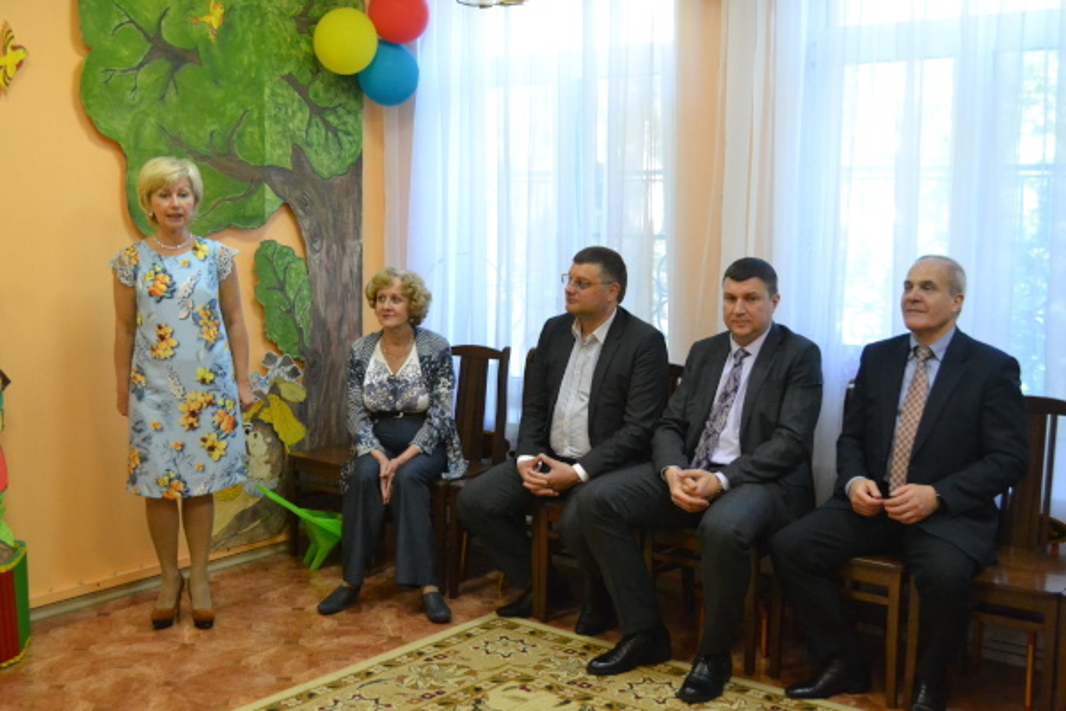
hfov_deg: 46.4
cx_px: 533
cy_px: 356
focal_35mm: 42
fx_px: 1244
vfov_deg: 31.9
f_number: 4.5
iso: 3200
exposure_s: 1/125
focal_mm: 28
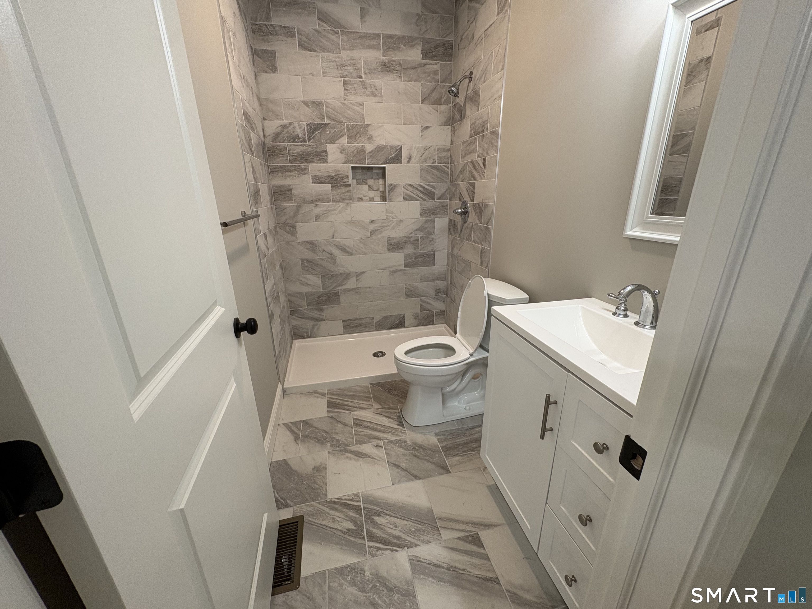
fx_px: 328
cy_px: 304
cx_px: 406
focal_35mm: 14
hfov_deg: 102.1
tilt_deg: -19.3
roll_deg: +1.1
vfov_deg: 85.7
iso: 125
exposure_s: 1/60
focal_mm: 2.22
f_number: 2.2
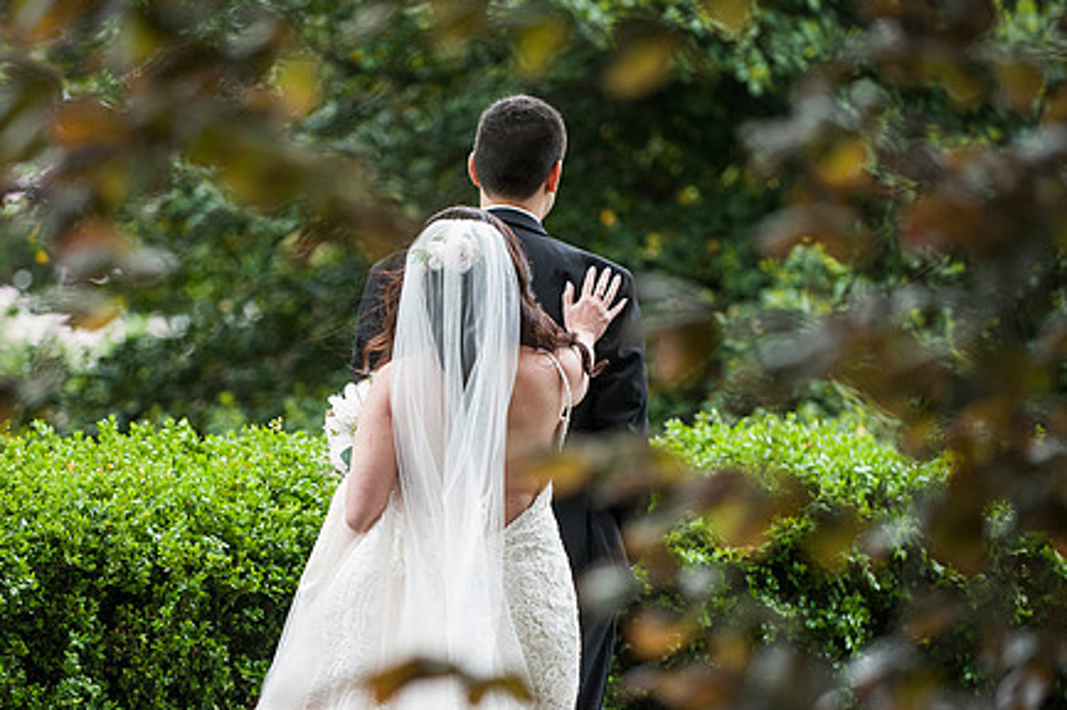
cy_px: 419
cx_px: 414
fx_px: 5953
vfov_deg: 6.8
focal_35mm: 201
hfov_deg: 10.2
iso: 800
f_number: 2.8
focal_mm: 150
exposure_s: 1/1600
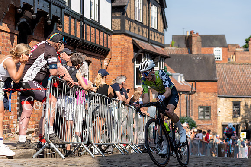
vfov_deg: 16.2
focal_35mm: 84
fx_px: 588
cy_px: 71
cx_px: 143
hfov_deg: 24.1
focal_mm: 73
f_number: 2.8
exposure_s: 1/1250
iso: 100
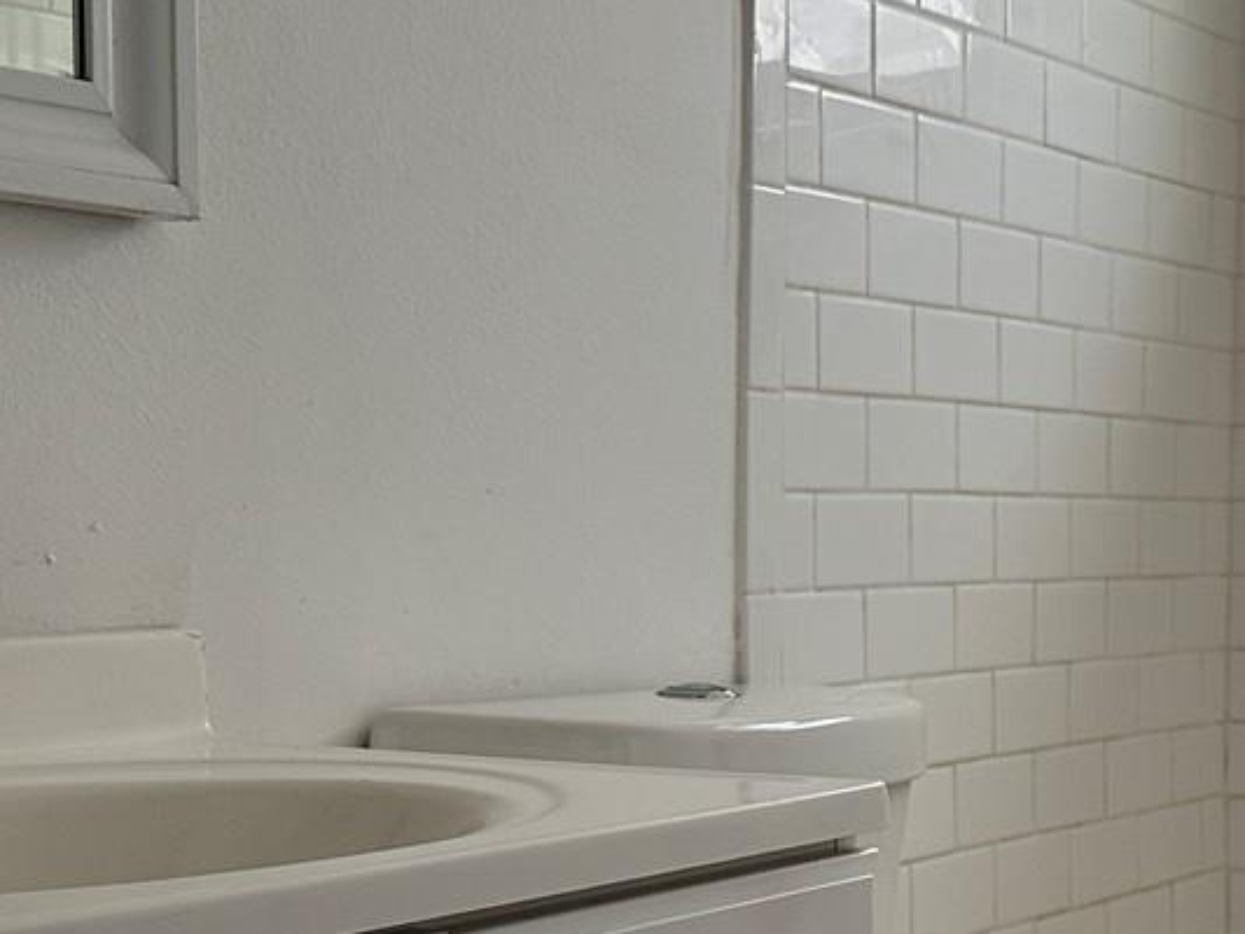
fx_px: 2590
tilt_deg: -3.5
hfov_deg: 26.9
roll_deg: -0.9
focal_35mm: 72
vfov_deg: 20.3
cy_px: 689
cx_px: 785
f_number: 1.78
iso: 200
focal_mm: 6.86
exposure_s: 1/120
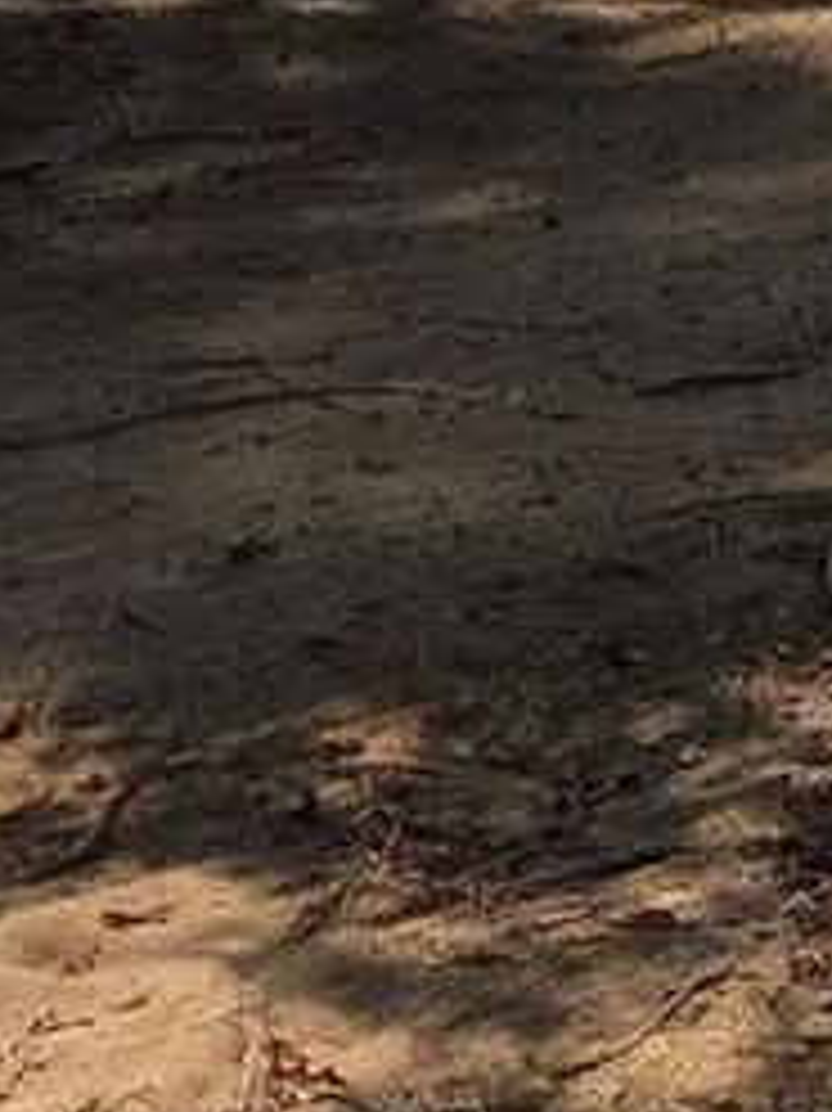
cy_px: -619
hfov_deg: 11.0
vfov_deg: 14.4
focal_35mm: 127
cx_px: 1426
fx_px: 4073
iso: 25
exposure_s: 1/2000
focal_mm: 5.4
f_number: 1.8
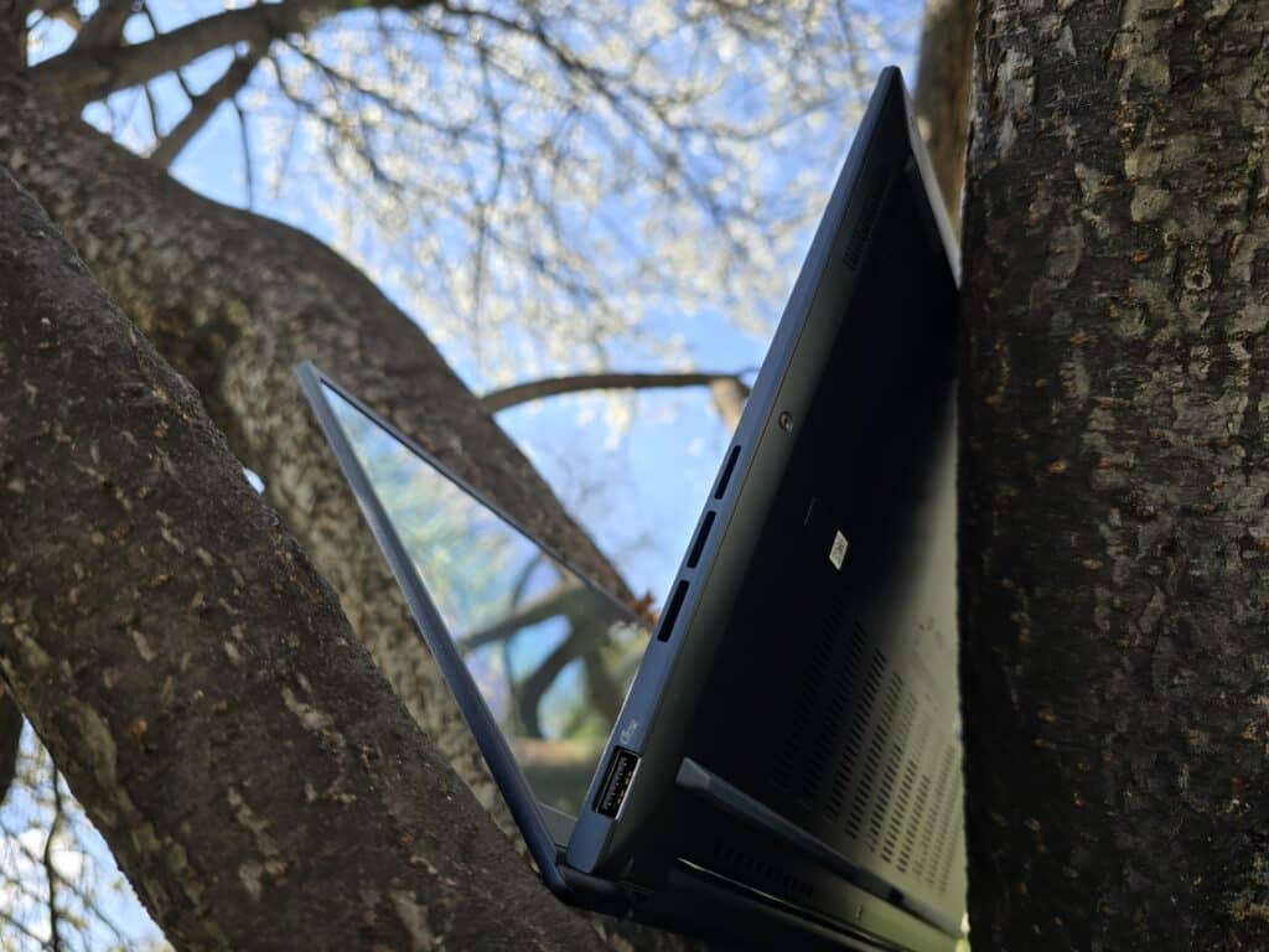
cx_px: 634
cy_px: 476
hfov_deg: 73.9
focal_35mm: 23
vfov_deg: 58.9
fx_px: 843
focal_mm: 6.3
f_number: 1.7
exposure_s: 1/282
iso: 12
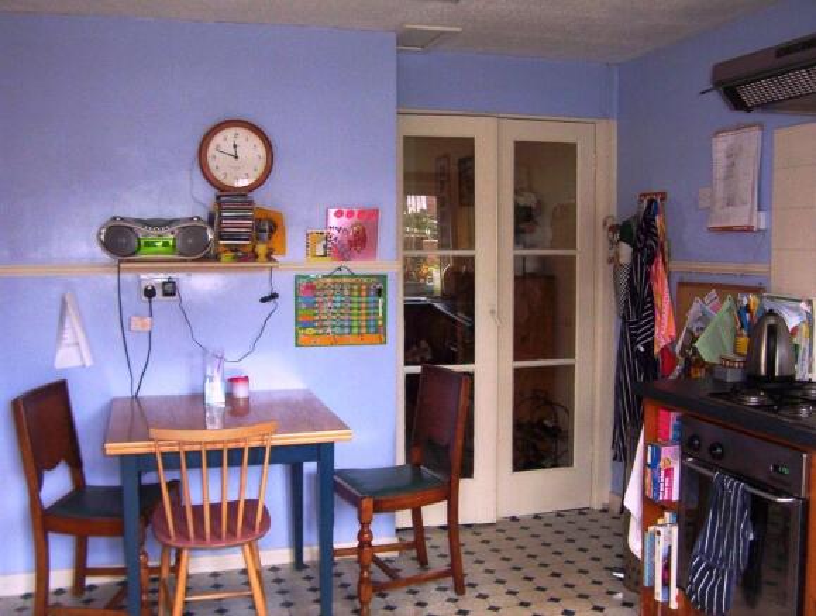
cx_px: 408
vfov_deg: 39.8
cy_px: 308
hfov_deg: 51.3
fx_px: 851
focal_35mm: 36
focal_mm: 5.54
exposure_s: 1/30
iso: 140
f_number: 2.76
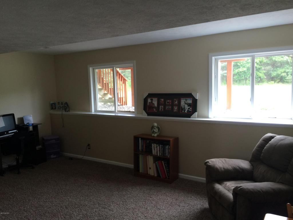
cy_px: 110
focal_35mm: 29
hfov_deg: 61.7
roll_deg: +1.9
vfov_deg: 48.2
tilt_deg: -8.3
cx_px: 146
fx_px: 245
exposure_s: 1/40
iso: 40
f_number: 2.2
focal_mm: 4.15
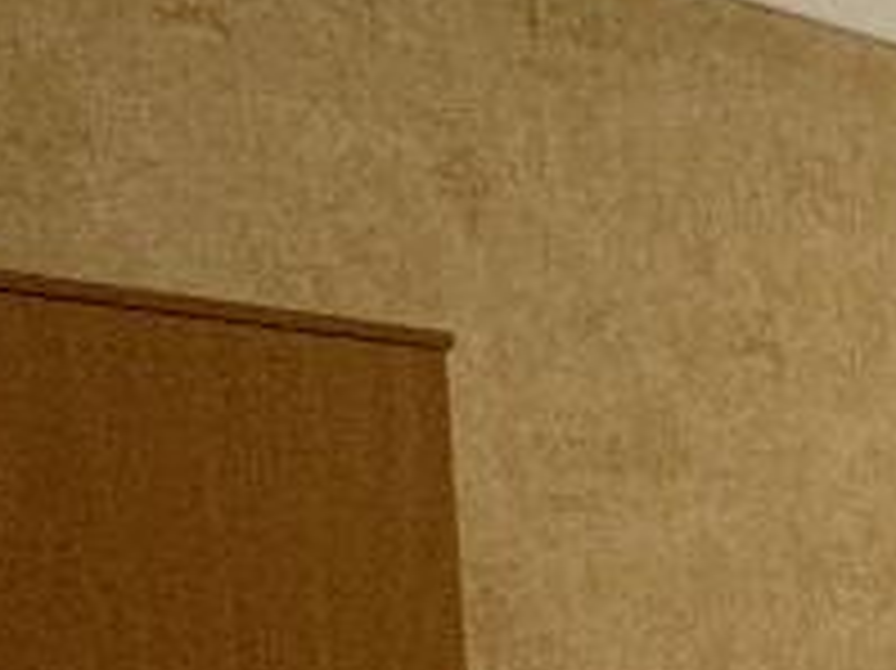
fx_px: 1863
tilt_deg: -3.3
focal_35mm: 72
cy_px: 881
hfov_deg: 16.2
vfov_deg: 18.9
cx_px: 2026
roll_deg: -0.3
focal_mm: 2.22
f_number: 2.2
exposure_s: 1/99
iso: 200
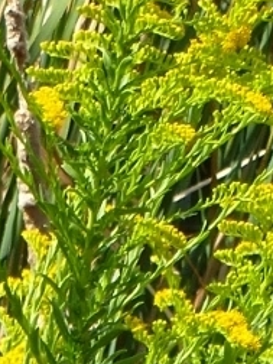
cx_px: 45
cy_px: 761
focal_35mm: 609
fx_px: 6404
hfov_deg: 2.4
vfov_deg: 3.2
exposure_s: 1/400
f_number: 5
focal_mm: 17.3
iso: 100
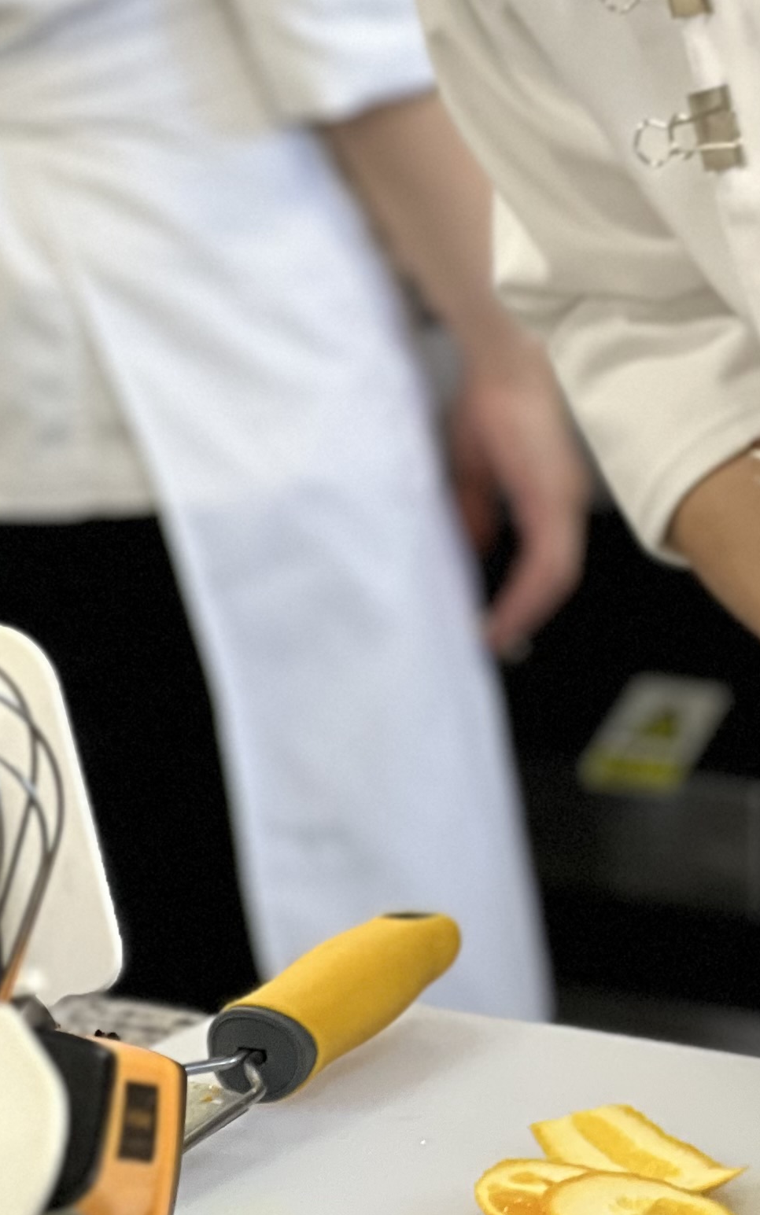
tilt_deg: -8.8
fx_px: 7057
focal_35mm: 213
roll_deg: +0.4
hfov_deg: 6.1
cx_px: 935
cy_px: 123
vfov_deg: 9.8
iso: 250
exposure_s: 1/120
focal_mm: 9
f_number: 2.8
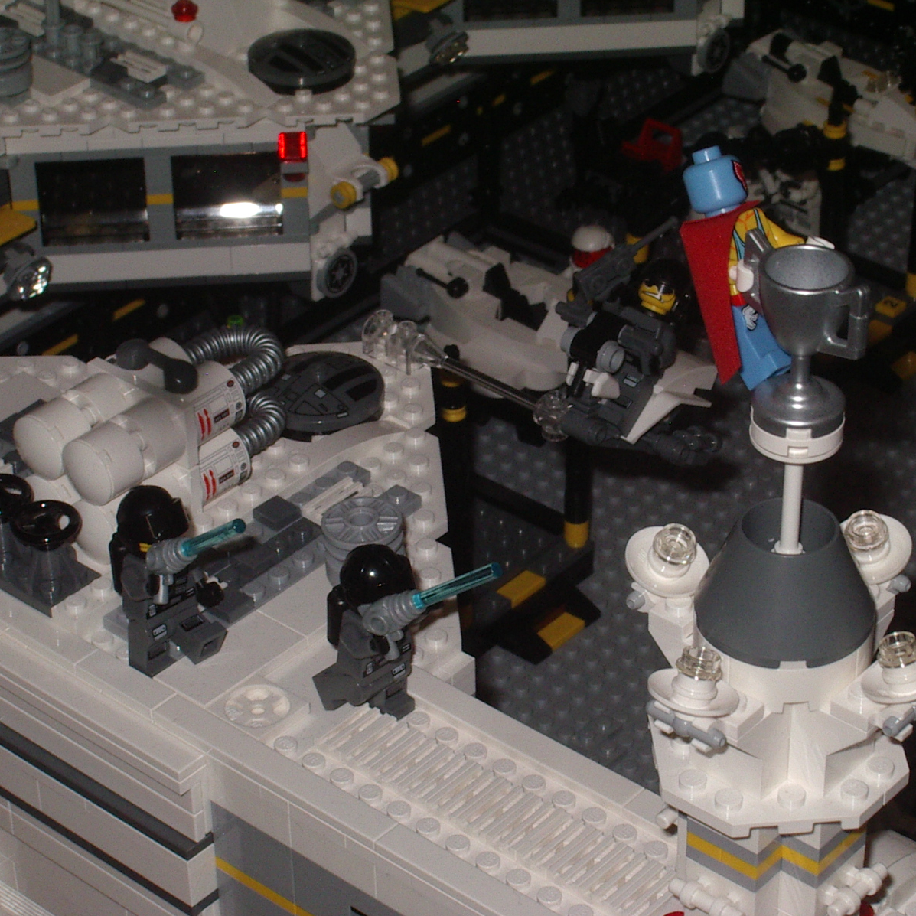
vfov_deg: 16.7
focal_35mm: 104
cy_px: 458
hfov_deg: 16.7
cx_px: 554
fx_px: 3114
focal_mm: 13.3
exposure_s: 1/80
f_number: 7.6
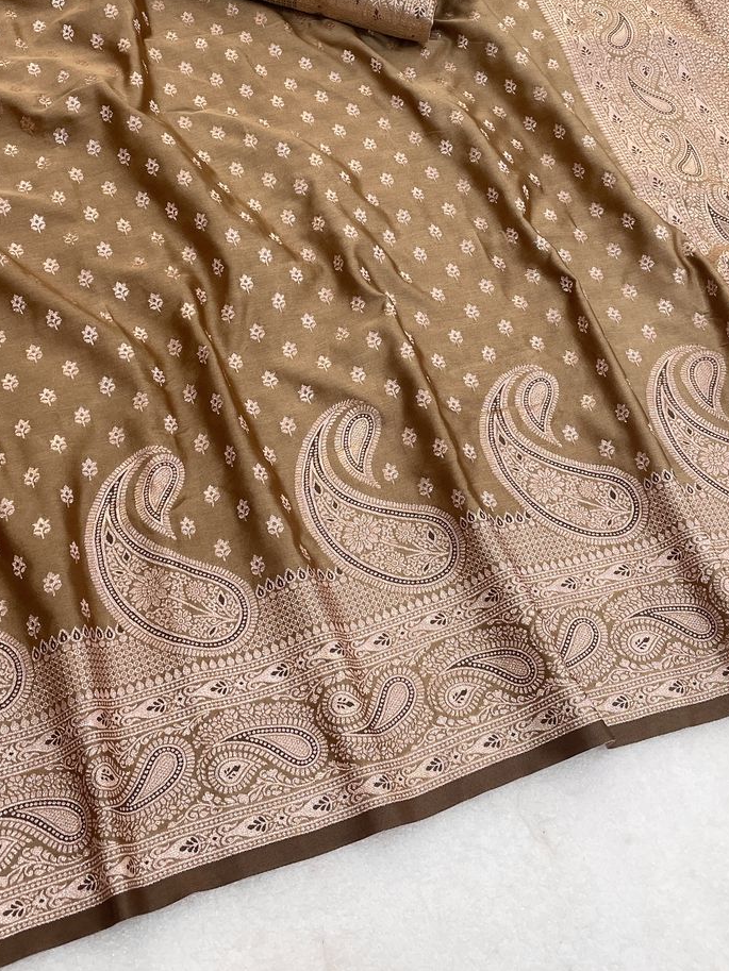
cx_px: 314
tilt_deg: -55.9
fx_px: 1151
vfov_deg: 44.7
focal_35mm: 41
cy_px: 284
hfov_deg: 35.1
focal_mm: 4.2
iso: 100
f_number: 1.6
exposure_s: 1/100
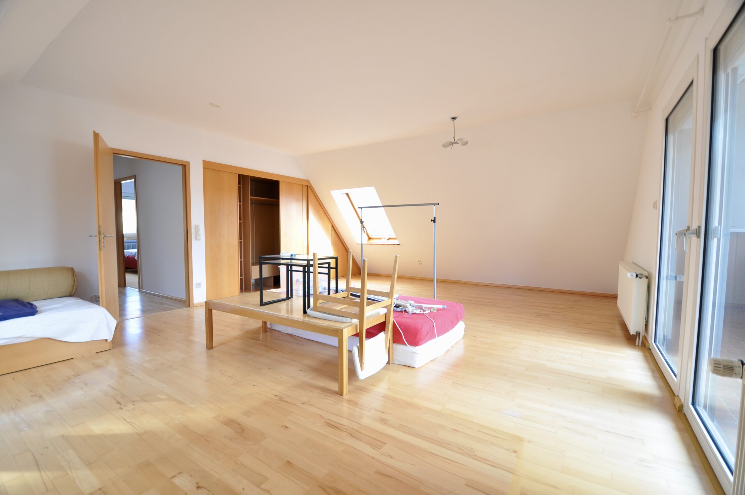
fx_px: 310
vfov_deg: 77.2
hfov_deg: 100.5
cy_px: 248
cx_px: 372
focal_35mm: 15
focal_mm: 10
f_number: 3.5
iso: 200
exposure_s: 1/20
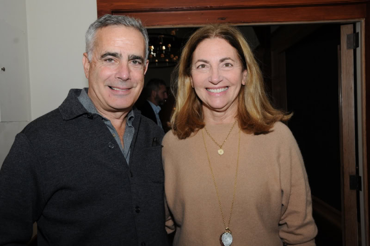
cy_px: 123
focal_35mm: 36
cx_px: 185
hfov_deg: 53.2
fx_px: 369
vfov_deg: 36.8
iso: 500
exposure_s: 1/60
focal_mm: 24
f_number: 8
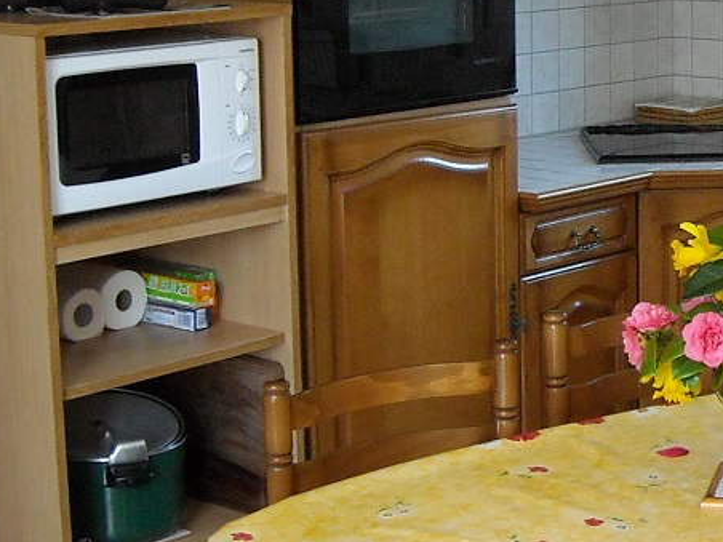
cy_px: 238
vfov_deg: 15.9
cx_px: 737
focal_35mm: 93
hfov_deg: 20.4
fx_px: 1942
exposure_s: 1/60
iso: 282
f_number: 2.8
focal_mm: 5.7
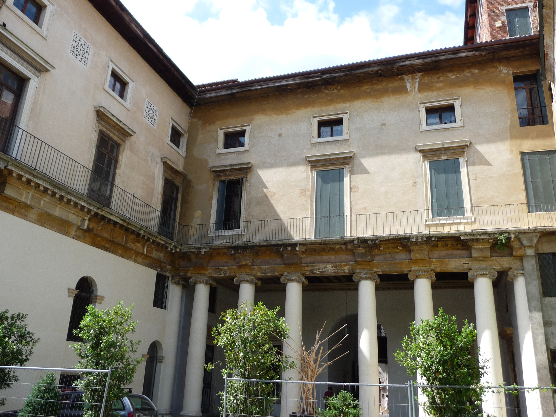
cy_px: 208
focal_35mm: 30
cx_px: 278
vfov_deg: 46.8
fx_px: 482
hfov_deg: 60.0
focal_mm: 5
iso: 100
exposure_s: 1/500
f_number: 3.4
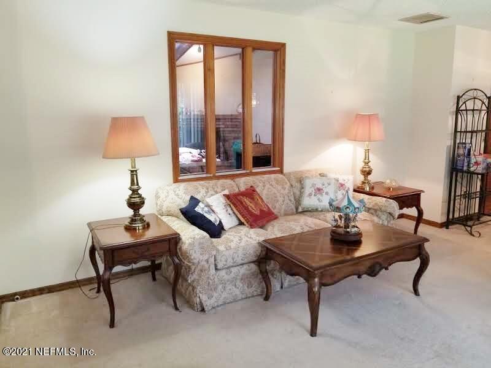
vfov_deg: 53.1
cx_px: 246
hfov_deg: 67.3
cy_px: 184
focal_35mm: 26
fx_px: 369
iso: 100
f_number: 1.7
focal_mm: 4.3
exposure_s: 1/24
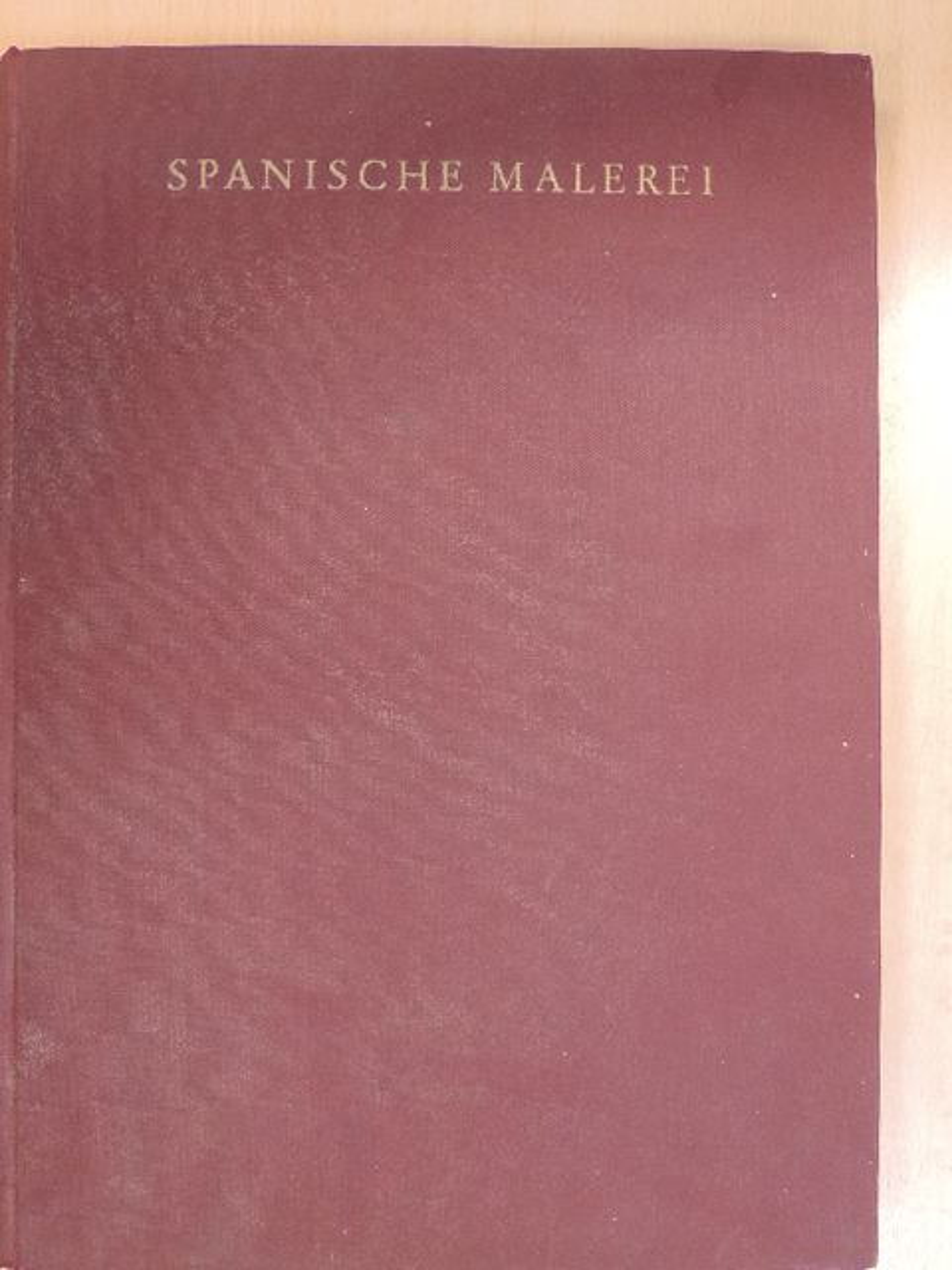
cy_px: 635
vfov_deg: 40.4
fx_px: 1723
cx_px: 476
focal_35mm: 47
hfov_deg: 30.9
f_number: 3.9
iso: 450
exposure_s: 1/13
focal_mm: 8.3
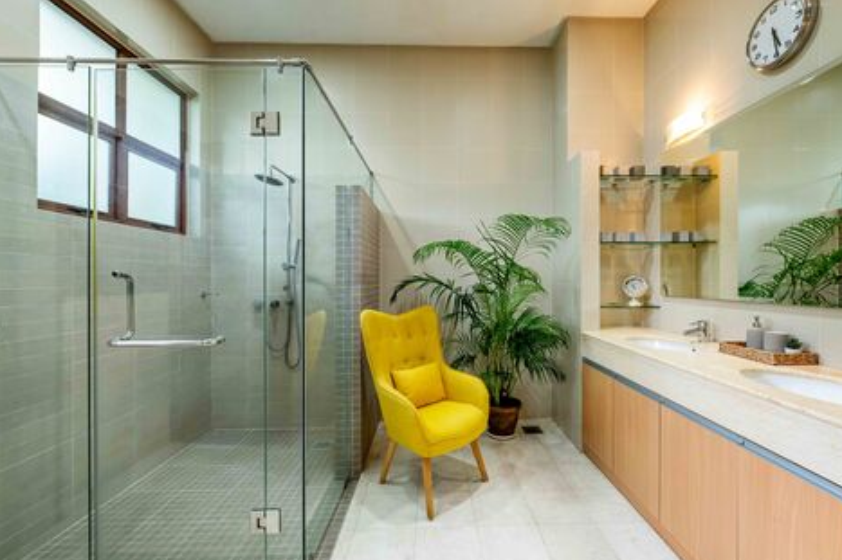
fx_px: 351
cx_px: 445
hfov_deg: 100.3
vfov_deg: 77.2
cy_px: 296
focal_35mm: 15
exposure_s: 1/125
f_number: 6.3
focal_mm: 14
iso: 4000
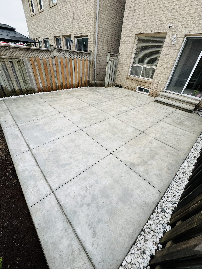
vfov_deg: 102.1
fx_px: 109
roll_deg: -5.8
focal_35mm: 14
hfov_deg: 85.7
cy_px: 134
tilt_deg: -35.8
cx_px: 101
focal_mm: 2.22
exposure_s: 1/203
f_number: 2.2
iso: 40
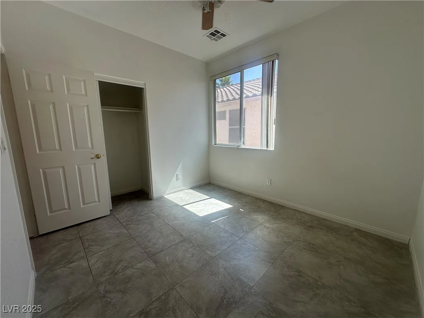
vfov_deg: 85.7
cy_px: 159
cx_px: 212
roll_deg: +0.4
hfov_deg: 102.1
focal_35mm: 14
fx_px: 171
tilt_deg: -9.2
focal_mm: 2.22
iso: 40
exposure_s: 1/438
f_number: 2.2
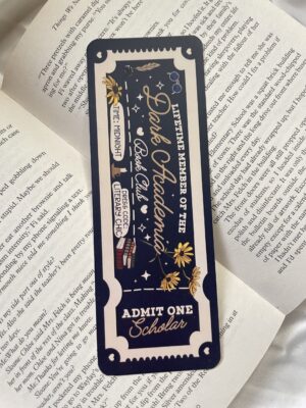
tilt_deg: -85.4
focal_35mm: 26
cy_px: 204
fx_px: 306
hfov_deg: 53.1
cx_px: 153
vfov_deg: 67.3
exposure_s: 1/50
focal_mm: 4.2
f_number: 1.6
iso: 160
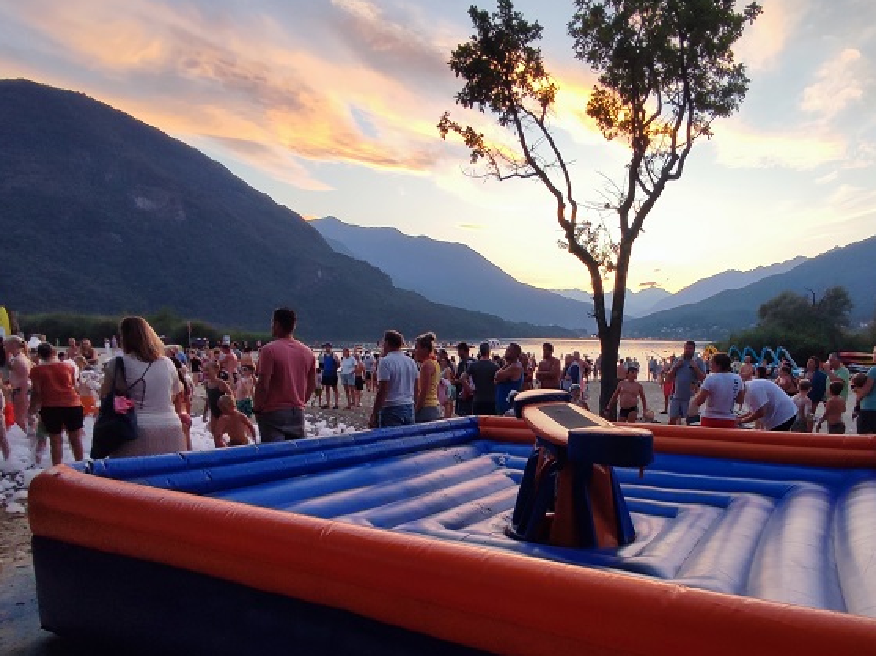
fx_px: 582
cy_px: 429
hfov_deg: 72.9
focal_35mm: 23
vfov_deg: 57.7
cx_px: 539
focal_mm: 1.65
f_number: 2.2
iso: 77
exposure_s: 1/100
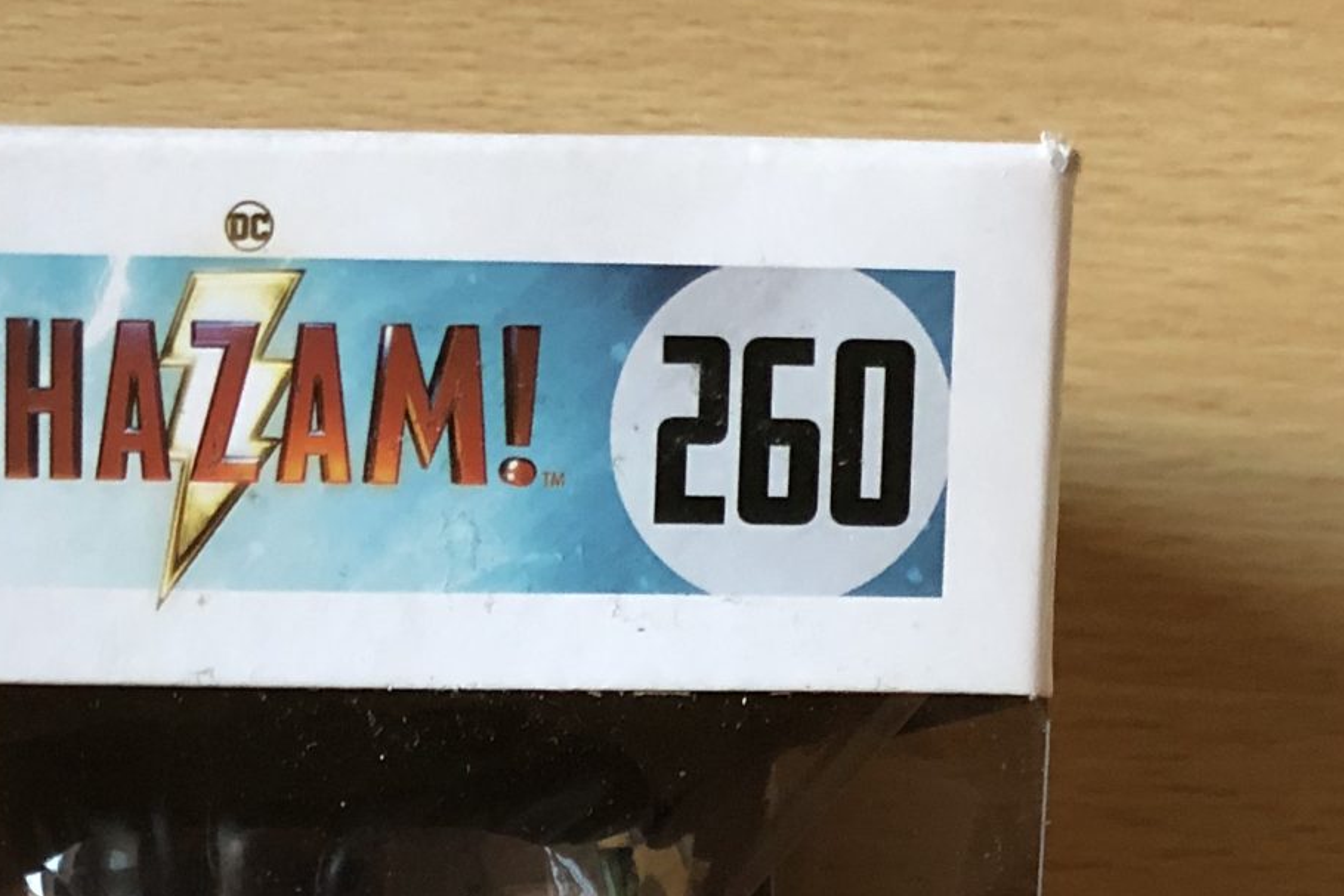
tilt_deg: -8.8
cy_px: 1396
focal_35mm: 82
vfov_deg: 15.2
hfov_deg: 24.2
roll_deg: -1.1
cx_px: 174
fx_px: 3061
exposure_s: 1/15
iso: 80
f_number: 1.8
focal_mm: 3.99
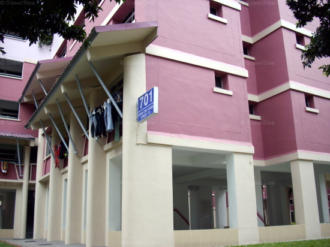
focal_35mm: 37
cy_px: 124
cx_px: 165
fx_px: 353
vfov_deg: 38.6
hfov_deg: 50.2
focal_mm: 6.2
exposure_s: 1/250
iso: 80
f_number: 2.8
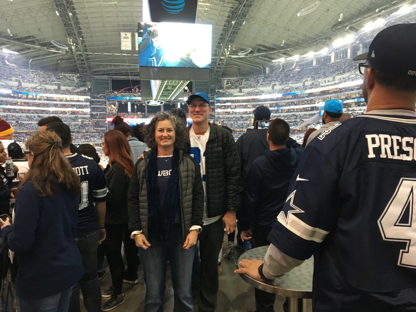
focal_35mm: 29
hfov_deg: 61.7
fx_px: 349
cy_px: 156
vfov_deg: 48.2
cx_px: 208
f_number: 2.2
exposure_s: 1/20
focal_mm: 4.15
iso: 200
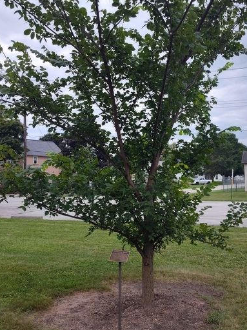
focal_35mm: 36
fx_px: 343
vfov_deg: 51.3
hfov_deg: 39.6
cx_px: 139
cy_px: 154
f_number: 1.8
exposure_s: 1/823
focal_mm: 5.56
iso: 100
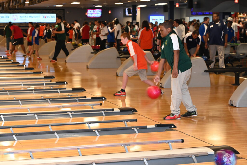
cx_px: 124
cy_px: 82
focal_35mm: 79
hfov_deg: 25.7
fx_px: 542
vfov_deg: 17.3
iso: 2200
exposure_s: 1/80
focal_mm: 79
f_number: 5.6
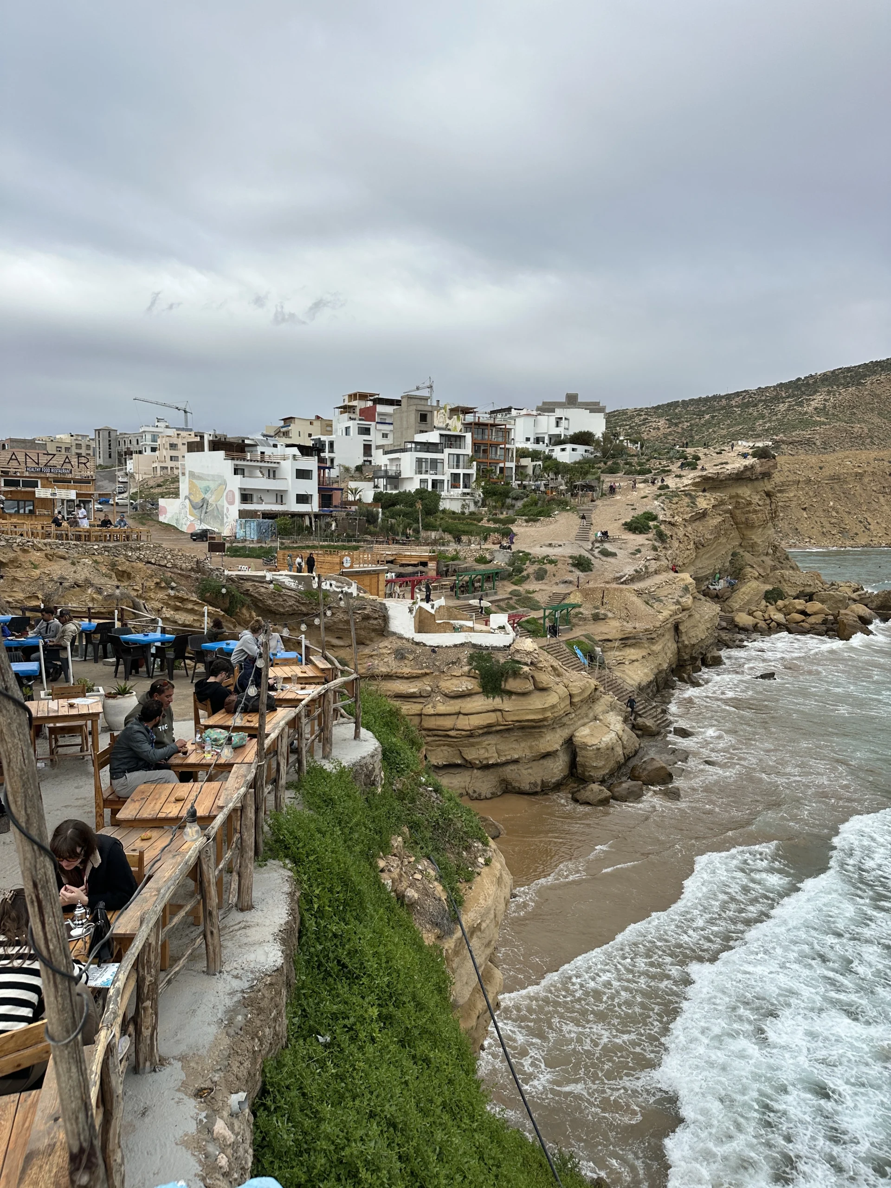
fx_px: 824
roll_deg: -1.7
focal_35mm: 24
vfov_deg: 71.6
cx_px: 446
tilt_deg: -6.2
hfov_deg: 56.8
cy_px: 594
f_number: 1.78
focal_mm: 6.86
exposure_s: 1/3155
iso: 80
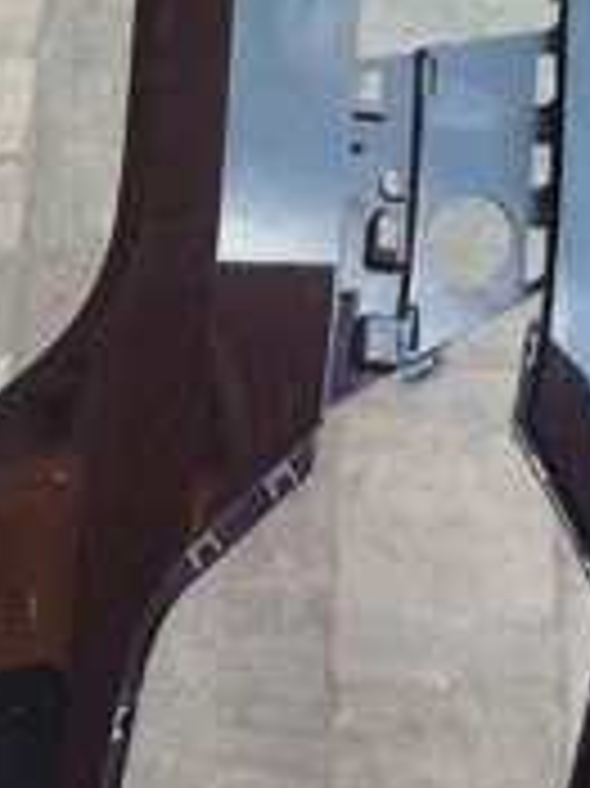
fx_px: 1502
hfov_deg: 22.2
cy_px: 455
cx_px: 270
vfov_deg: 29.4
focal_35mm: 66
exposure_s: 1/100
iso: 64
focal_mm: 5.31
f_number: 1.7
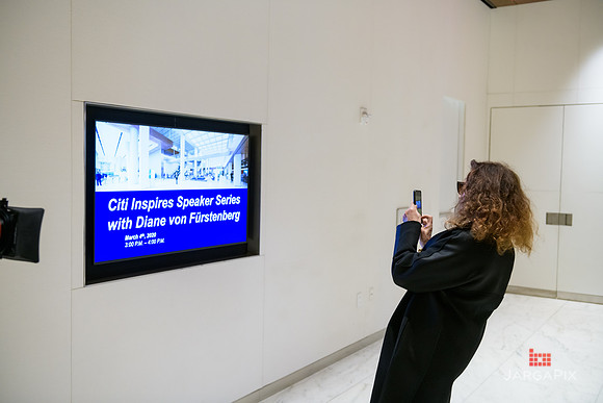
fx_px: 603
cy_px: 202
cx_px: 302
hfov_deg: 53.1
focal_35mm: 36
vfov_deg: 36.9
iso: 1600
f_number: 3.2
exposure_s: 1/125
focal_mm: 36
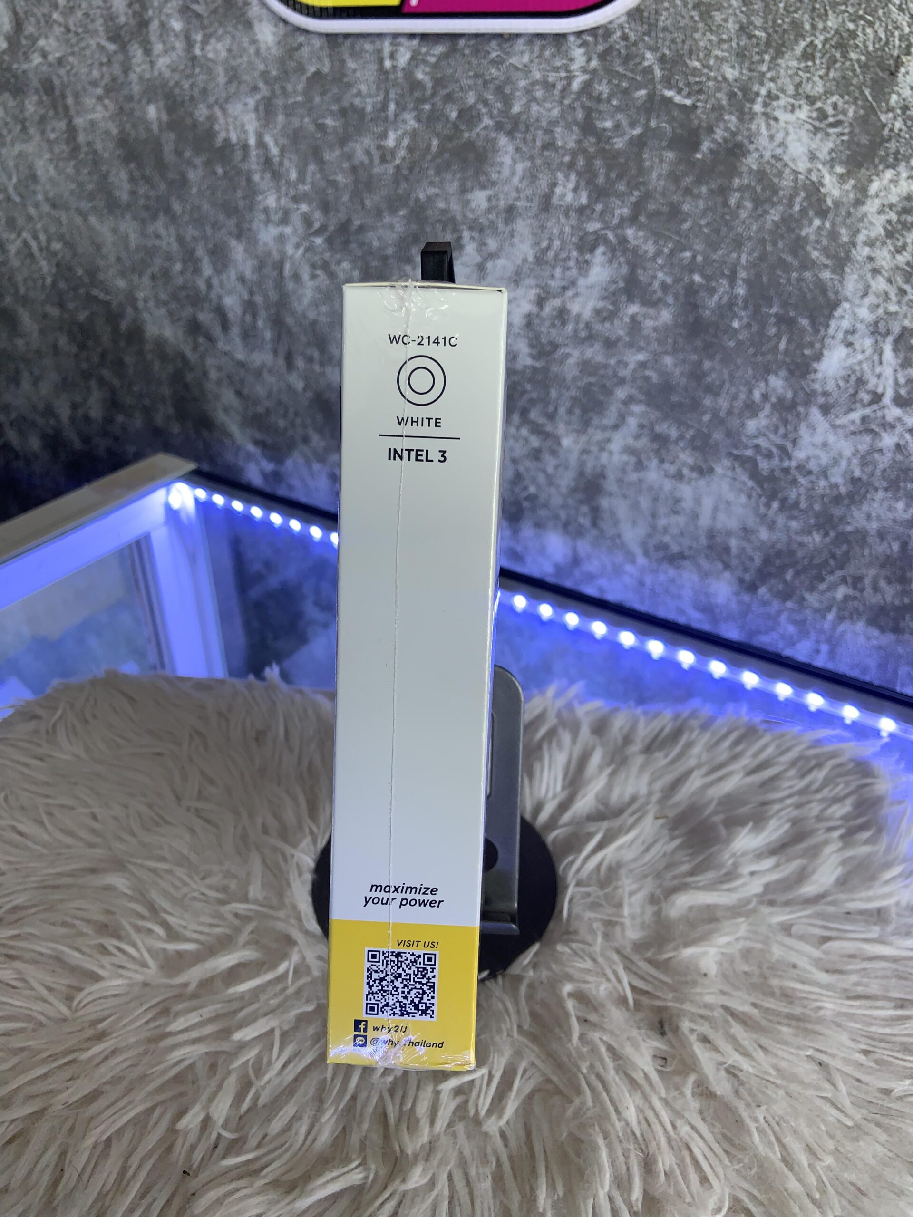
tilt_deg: -31.0
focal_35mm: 26
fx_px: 914
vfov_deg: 67.3
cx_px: 456
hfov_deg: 53.1
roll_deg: +1.3
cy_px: 608
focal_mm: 4.25
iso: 50
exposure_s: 1/121
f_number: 1.8
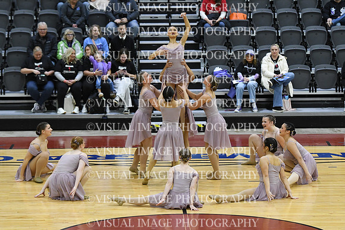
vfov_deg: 8.7
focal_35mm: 157
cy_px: 115
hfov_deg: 13.1
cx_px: 172
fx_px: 1505
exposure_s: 1/400
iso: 4000
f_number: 3.5
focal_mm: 105
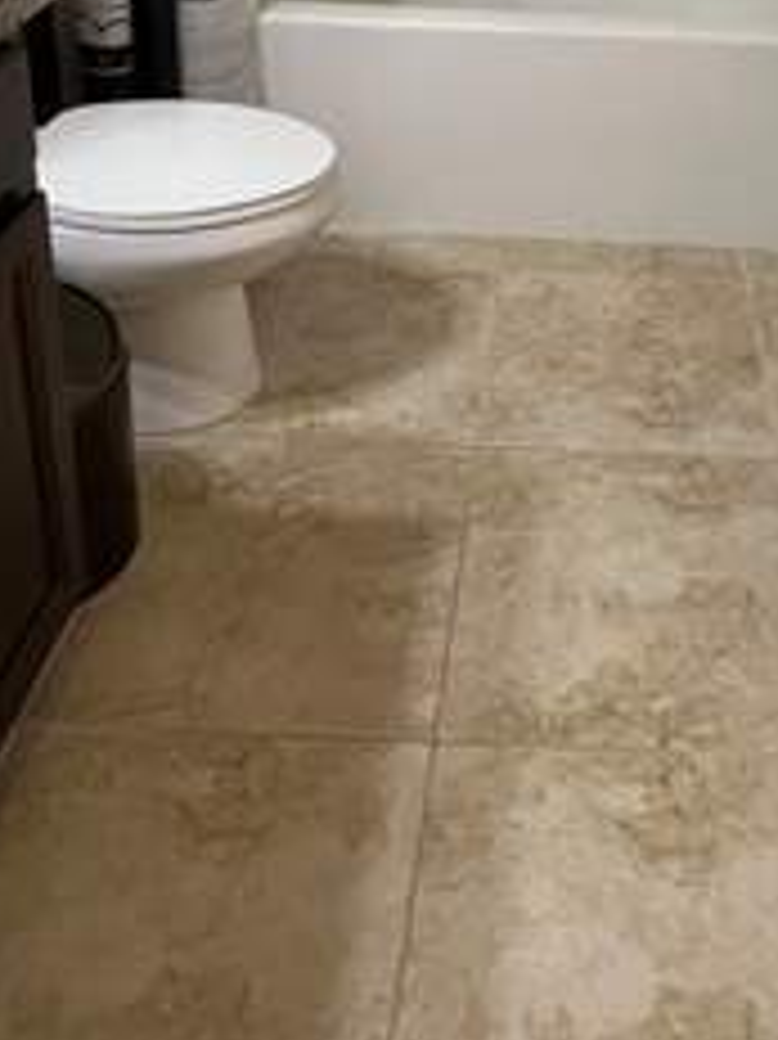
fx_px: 1080
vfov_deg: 41.9
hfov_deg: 38.4
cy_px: -77
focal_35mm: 36
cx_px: 603
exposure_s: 1/60
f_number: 1.8
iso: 200
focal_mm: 1.57
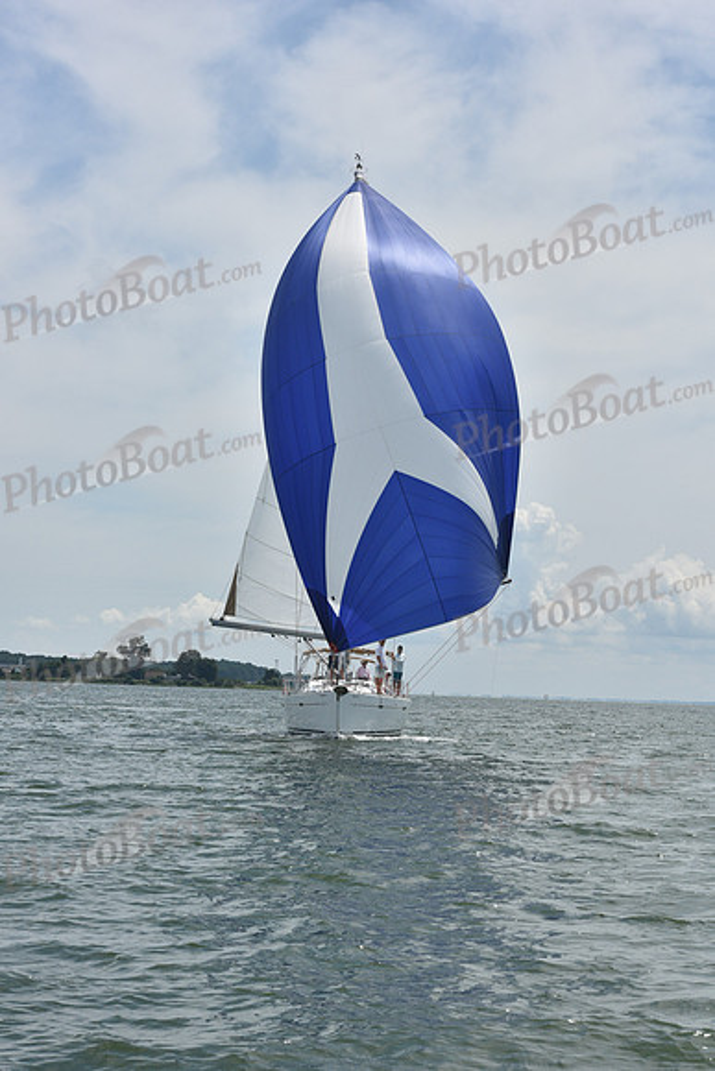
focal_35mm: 70
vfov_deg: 28.8
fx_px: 2084
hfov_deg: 19.5
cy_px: 536
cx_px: 358
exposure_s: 1/1000
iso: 320
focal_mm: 70
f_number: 11
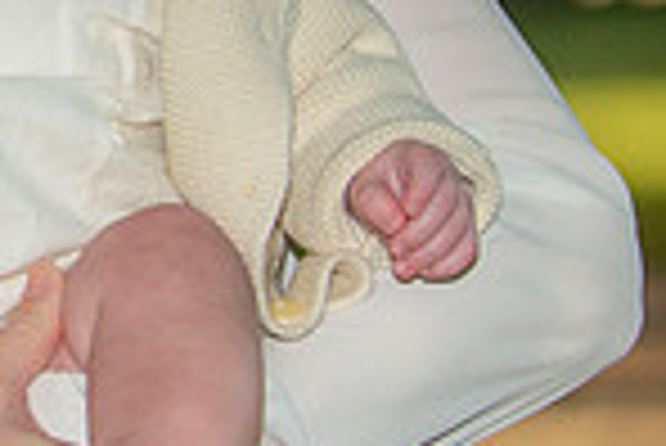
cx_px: -288
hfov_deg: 6.4
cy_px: -181
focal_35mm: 320
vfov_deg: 4.3
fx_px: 5926
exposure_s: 1/320
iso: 100
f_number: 5
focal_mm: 70
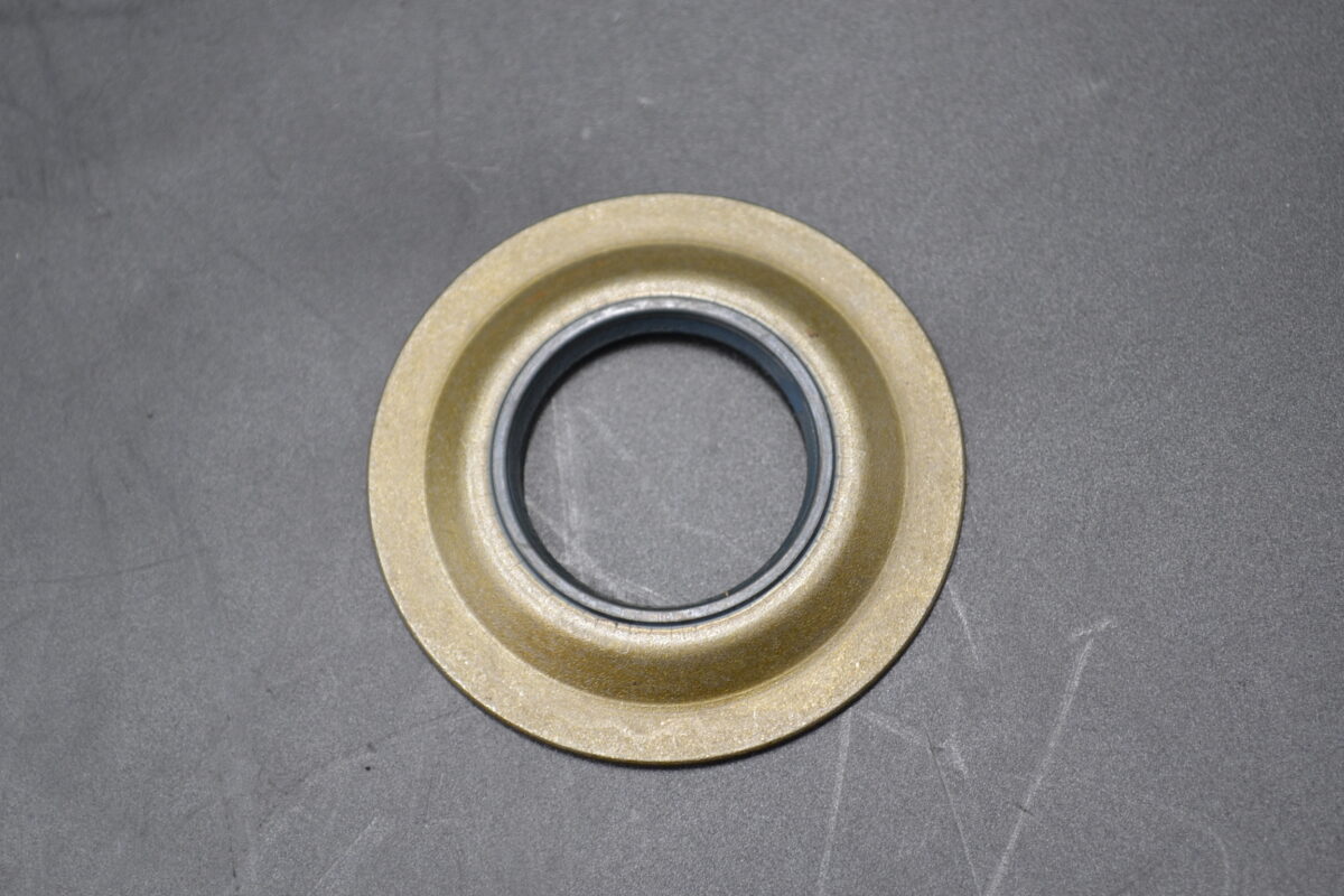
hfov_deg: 29.2
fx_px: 2576
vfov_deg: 19.7
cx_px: 672
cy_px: 448
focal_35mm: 69
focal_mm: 46
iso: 400
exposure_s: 1/40
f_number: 5.3
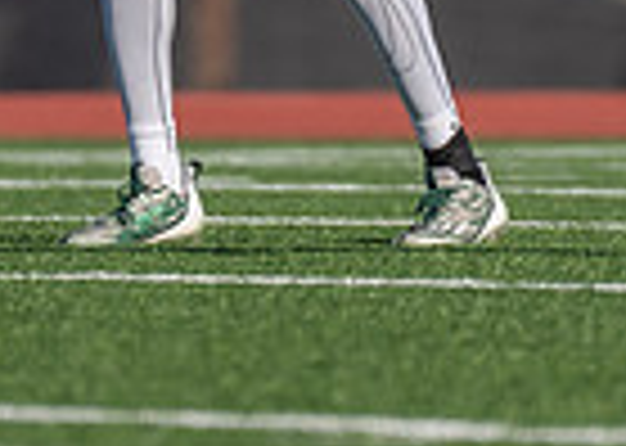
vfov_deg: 1.1
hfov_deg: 1.6
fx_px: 22824
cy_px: -221
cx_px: 159
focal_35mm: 1285
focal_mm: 200
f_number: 2.8
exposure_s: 1/3200
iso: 100
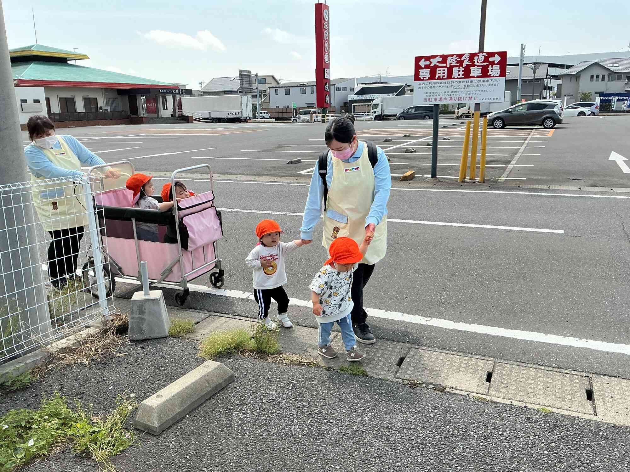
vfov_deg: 48.2
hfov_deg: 61.7
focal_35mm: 29
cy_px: 236
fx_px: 528
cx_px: 315
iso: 25
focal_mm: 3
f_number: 1.8
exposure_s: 1/1311
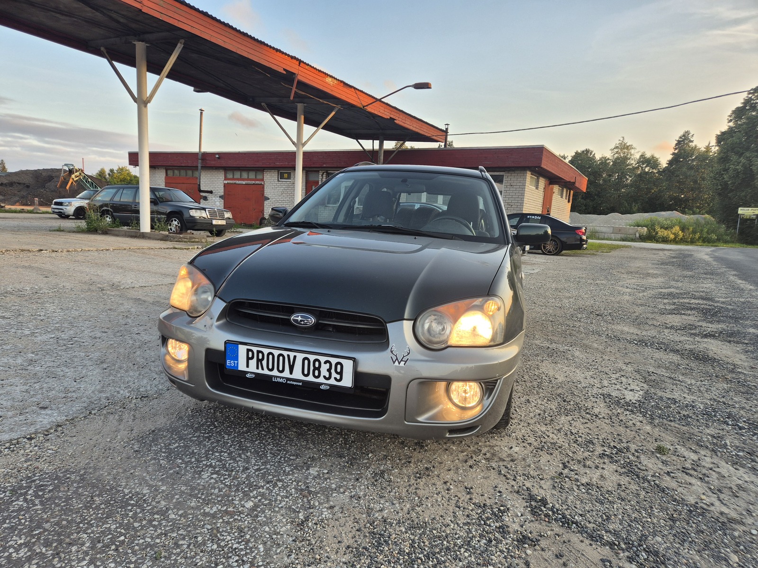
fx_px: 504
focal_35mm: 23
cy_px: 284
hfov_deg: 73.9
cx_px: 379
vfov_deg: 58.9
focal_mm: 5.4
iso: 25
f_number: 1.8
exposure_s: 1/212
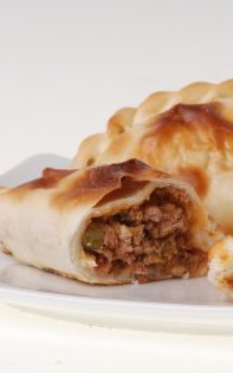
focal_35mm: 296
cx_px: 205
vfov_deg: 7.1
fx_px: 3011
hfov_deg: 4.4
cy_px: 173
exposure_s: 1/60
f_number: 14
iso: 100
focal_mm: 85
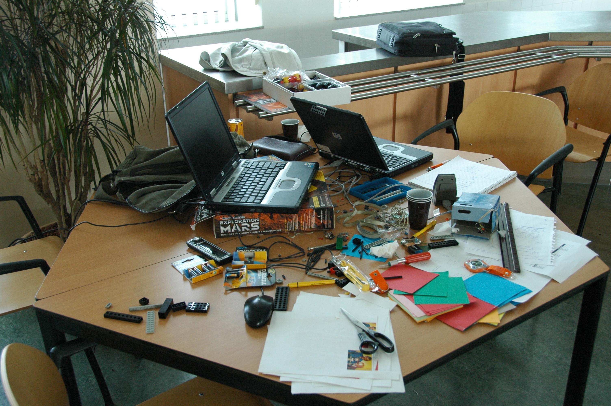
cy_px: 203
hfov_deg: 53.2
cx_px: 306
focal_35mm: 36
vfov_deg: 36.8
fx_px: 610
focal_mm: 24
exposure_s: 1/100
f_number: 5
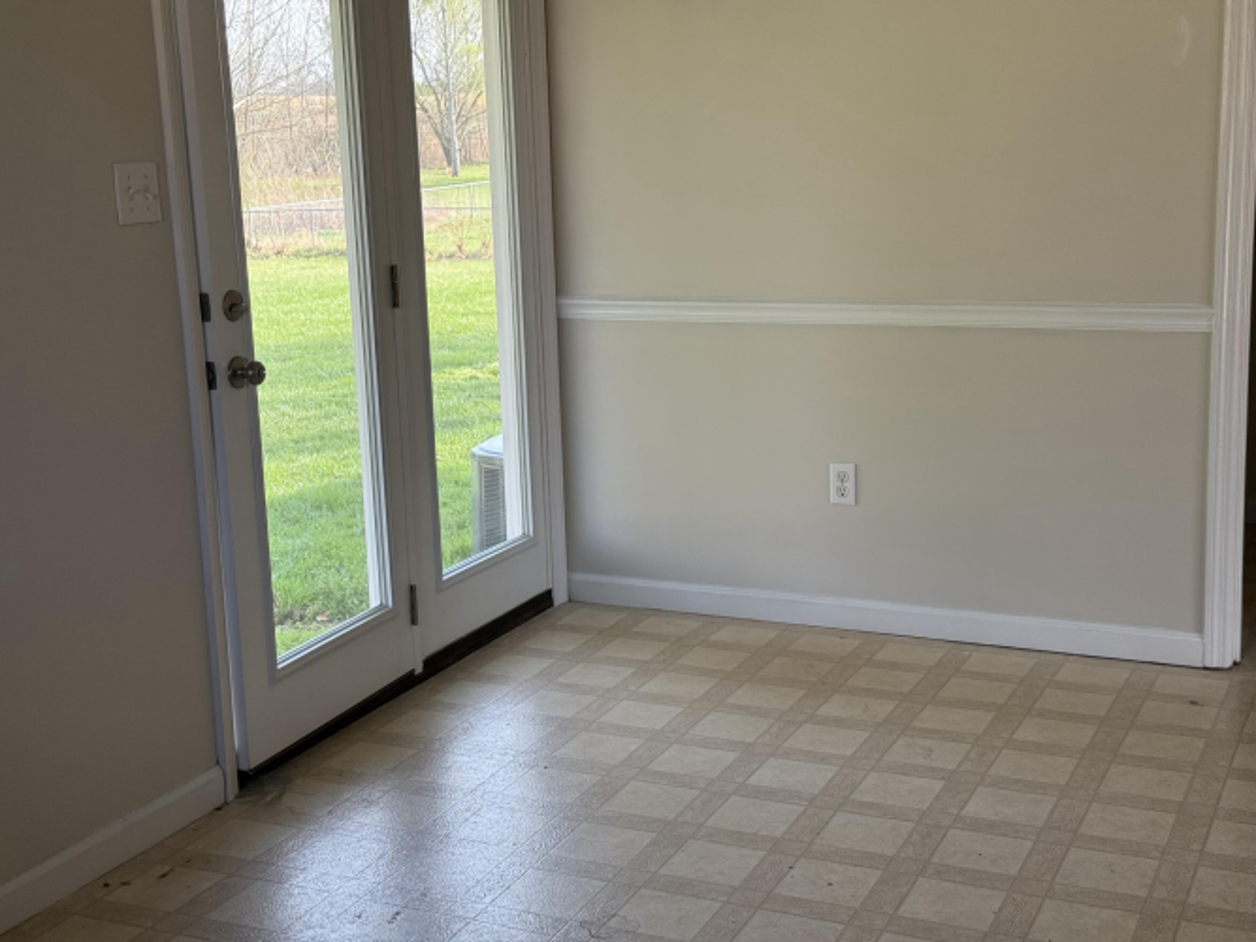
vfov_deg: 30.3
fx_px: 1741
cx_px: 628
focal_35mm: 48
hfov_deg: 39.7
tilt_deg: -9.7
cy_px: 471
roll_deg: +1.8
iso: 80
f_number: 1.78
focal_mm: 6.76
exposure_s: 1/268
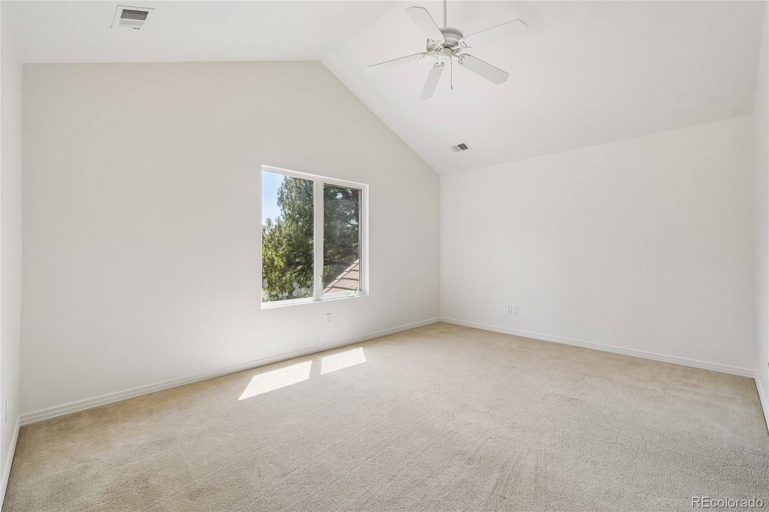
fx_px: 320
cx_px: 384
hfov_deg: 100.4
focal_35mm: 15
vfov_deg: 77.3
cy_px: 256
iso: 800
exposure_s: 1/50
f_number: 8
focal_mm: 10
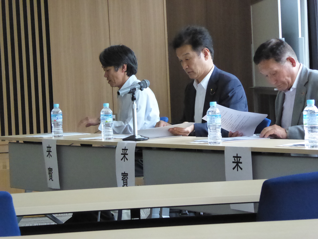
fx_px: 1378
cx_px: 159
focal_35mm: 150
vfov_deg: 9.9
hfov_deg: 13.2
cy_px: 120
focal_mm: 24.2
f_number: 5.3
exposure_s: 1/250
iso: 2500
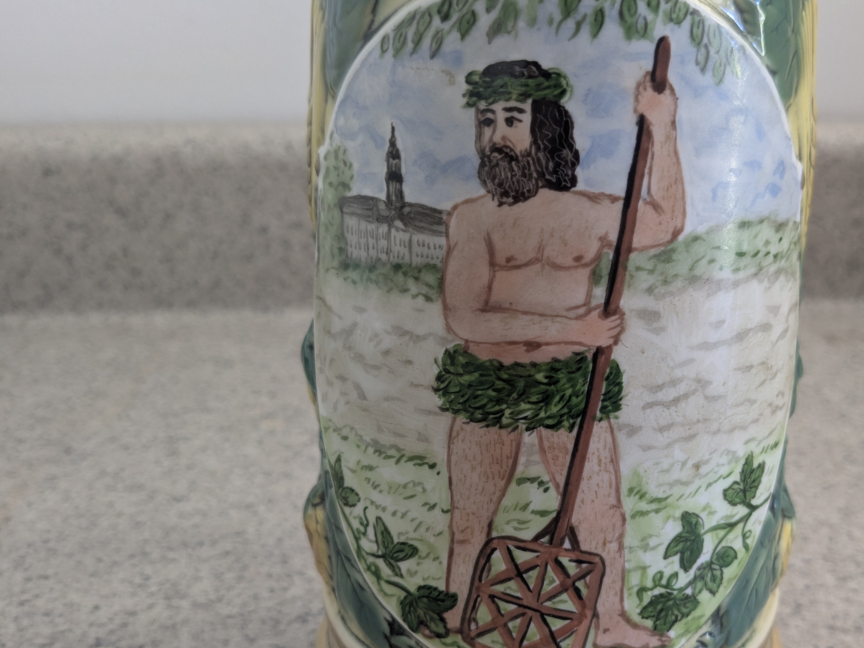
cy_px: 377
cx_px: 514
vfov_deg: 39.5
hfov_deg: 51.1
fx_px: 899
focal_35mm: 36
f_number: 1.73
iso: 82
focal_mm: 4.38
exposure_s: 1/24
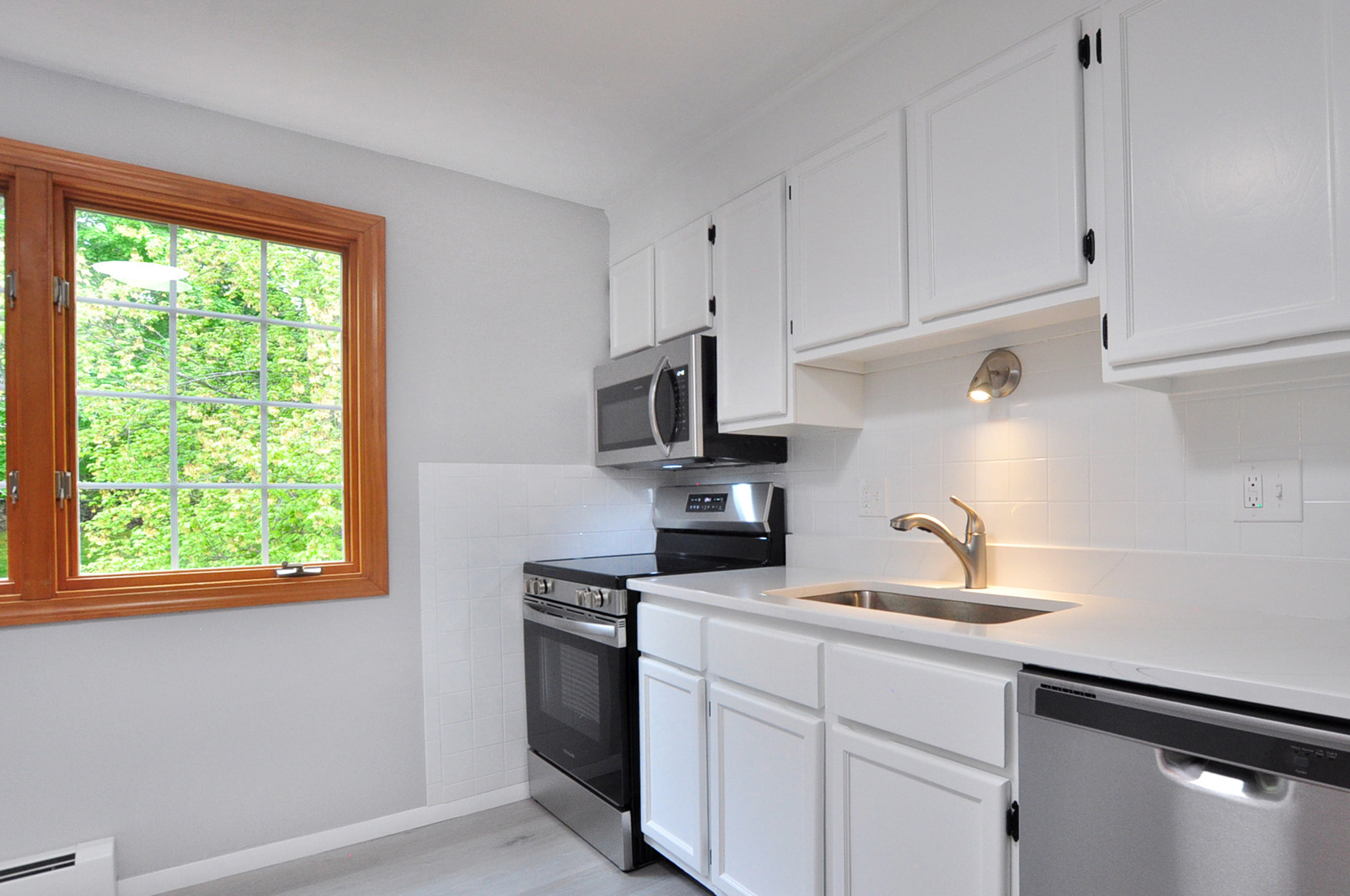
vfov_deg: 67.1
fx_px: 674
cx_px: 786
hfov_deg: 89.3
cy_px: 487
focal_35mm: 18
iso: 800
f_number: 6.3
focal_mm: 10
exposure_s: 1/40
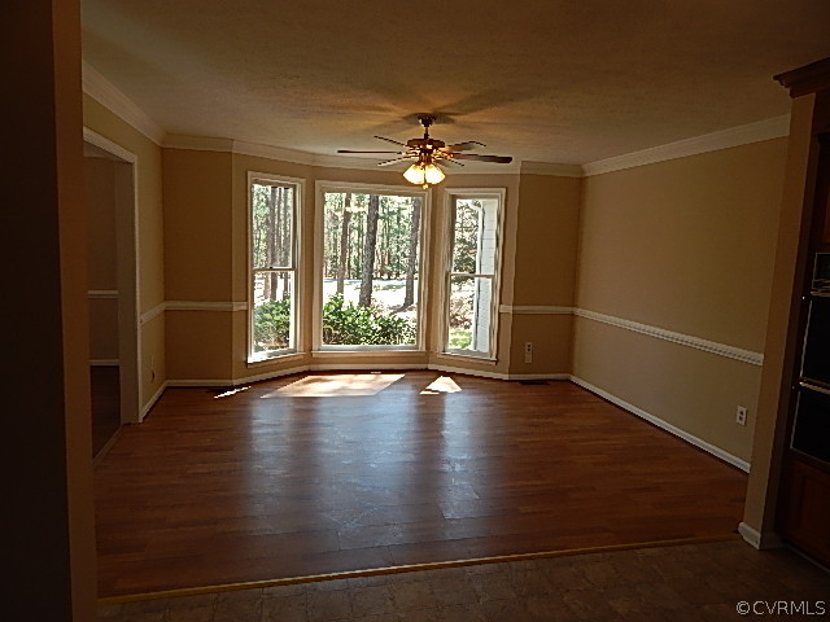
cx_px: 415
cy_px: 311
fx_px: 551
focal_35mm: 23
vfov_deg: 58.9
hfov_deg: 73.9
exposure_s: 1/100
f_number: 3
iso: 125
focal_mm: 4
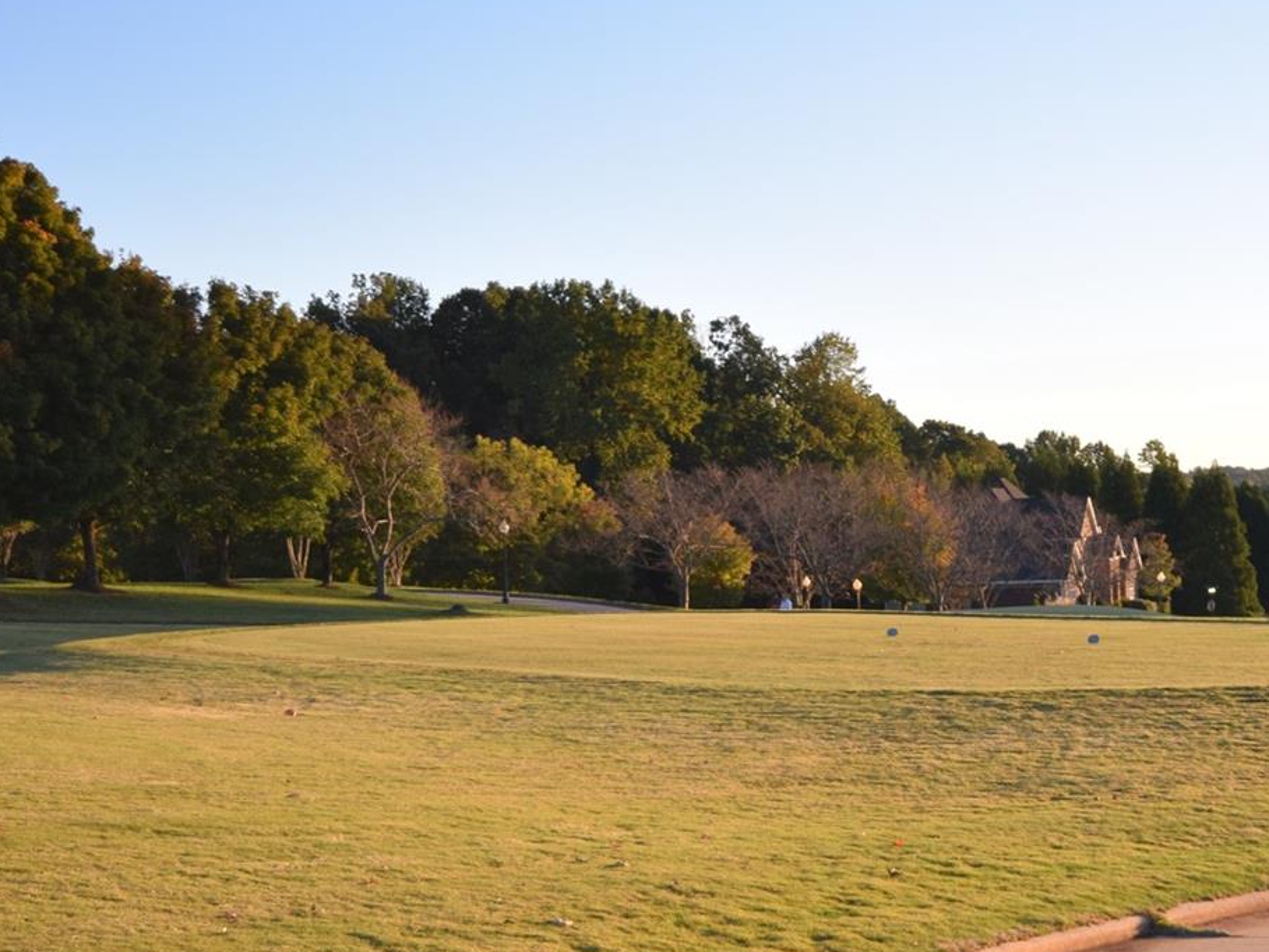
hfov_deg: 29.1
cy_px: 715
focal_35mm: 65
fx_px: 2383
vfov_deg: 22.4
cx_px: 1030
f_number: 8
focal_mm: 20
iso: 400
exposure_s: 1/250
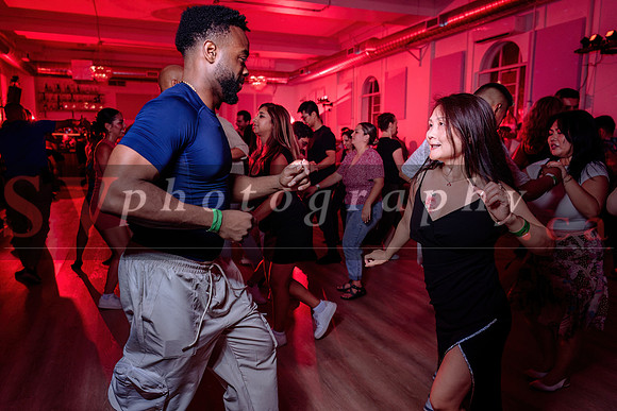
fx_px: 444
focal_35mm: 26
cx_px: 284
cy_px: 202
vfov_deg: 49.8
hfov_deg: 69.5
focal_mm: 24
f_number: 3.2
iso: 800
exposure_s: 1/80
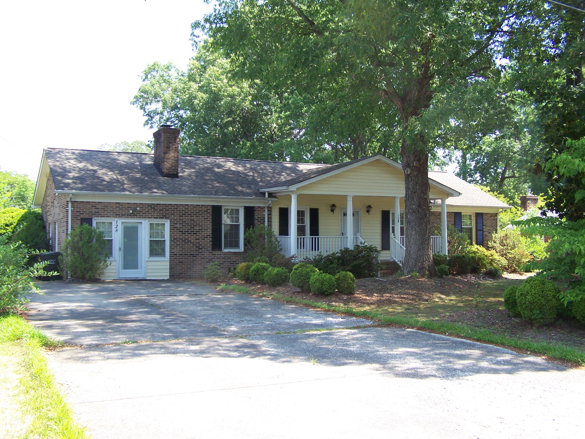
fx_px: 642
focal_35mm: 38
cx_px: 292
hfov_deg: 49.0
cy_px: 220
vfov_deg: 37.7
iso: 64
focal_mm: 6.3
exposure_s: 1/125
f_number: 2.8
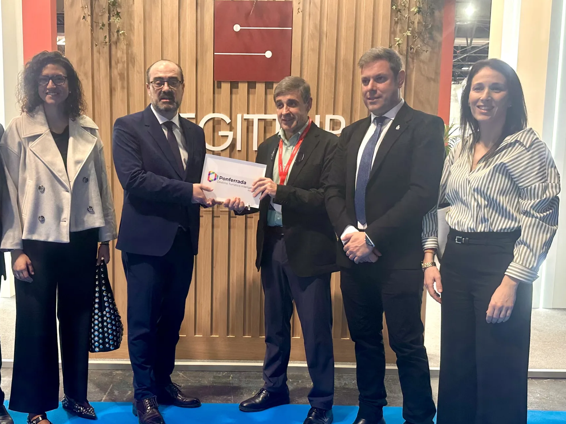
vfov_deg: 39.6
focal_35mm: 36
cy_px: 230
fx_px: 589
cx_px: 222
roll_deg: -1.2
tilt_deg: -6.5
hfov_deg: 51.0
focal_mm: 6.86
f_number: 1.78
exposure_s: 1/50
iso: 125
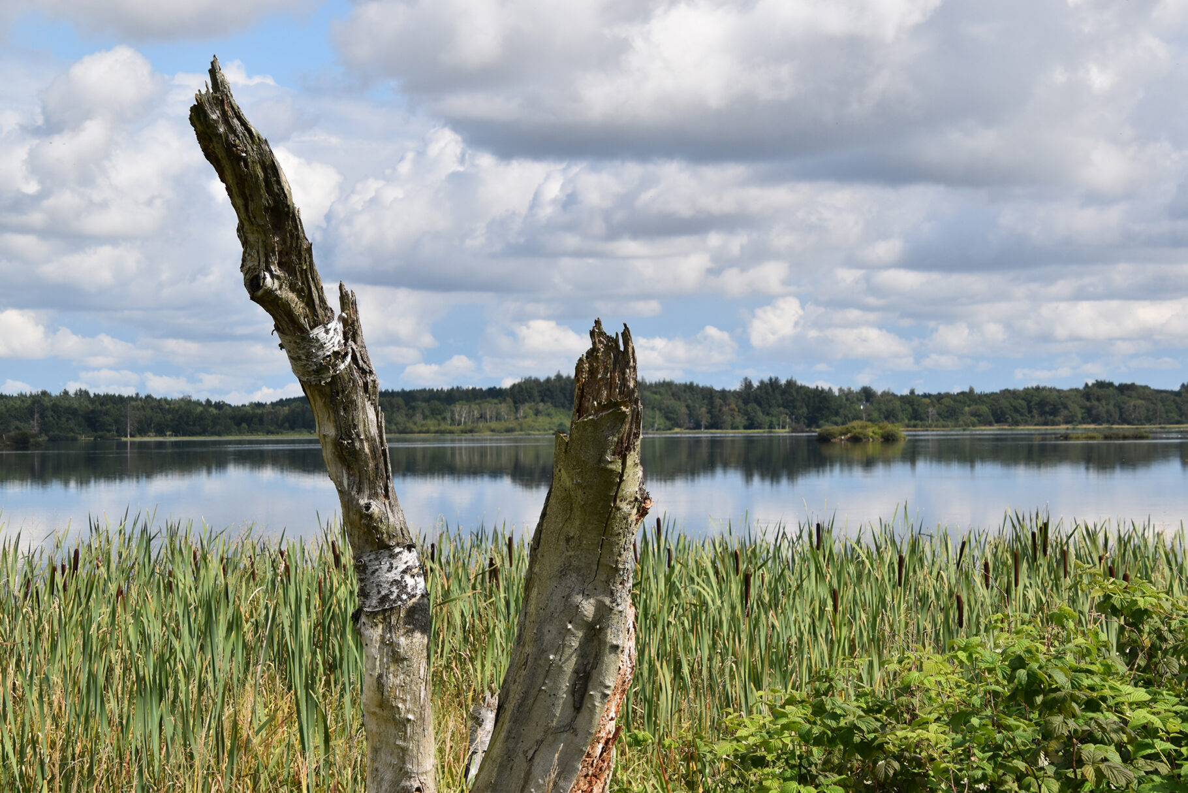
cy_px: 396
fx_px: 2723
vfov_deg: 16.6
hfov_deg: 24.6
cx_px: 594
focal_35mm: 82
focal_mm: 55
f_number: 10
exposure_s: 1/400
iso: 200
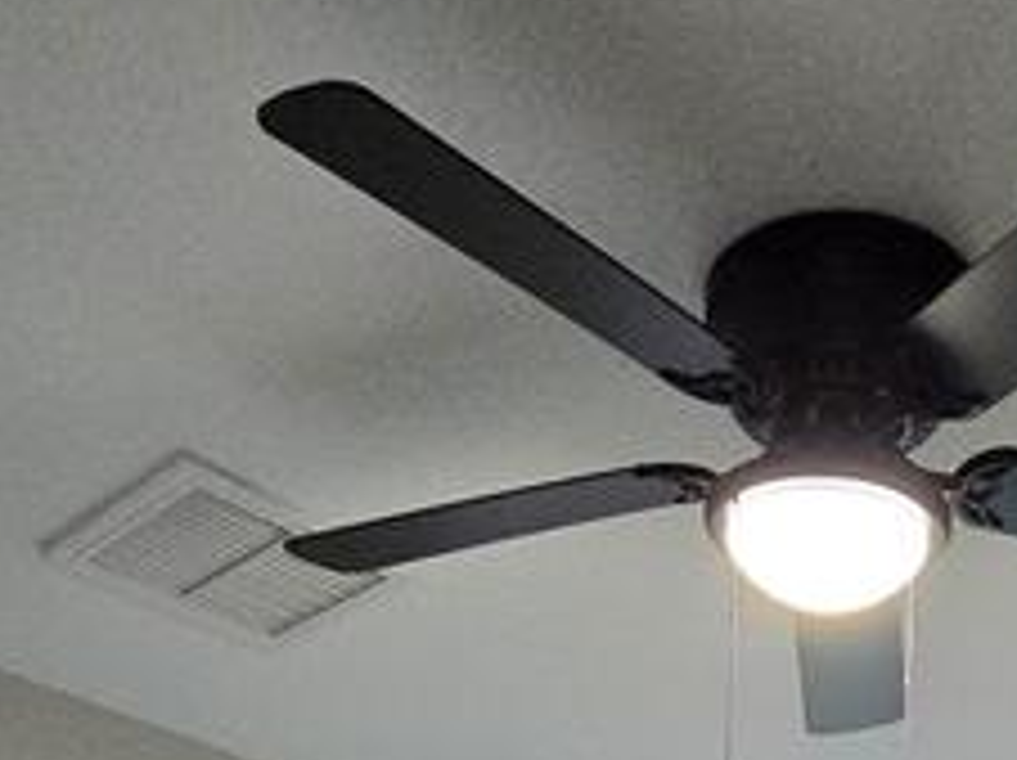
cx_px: 788
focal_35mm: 59
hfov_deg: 32.0
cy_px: 1583
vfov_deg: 17.0
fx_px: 1732
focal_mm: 2.2
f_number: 2.2
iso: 400
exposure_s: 1/60
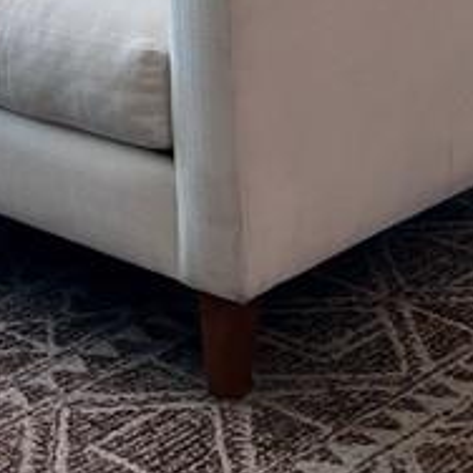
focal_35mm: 125
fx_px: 1932
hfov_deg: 13.3
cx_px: -191
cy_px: -352
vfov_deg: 12.8
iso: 50
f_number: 1.5
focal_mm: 5.7
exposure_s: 1/171
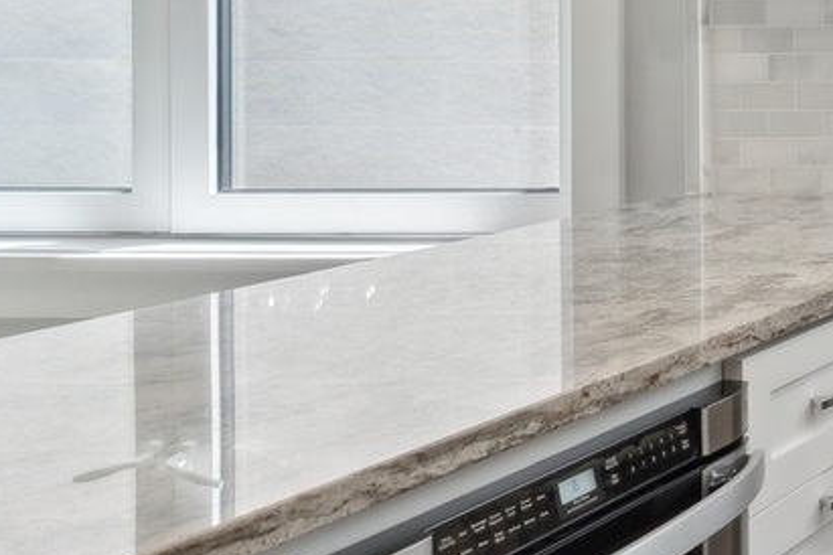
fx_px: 1550
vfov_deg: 19.9
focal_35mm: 67
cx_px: 1585
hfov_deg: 19.8
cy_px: 38
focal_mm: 17
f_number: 9
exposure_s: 1/15
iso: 320
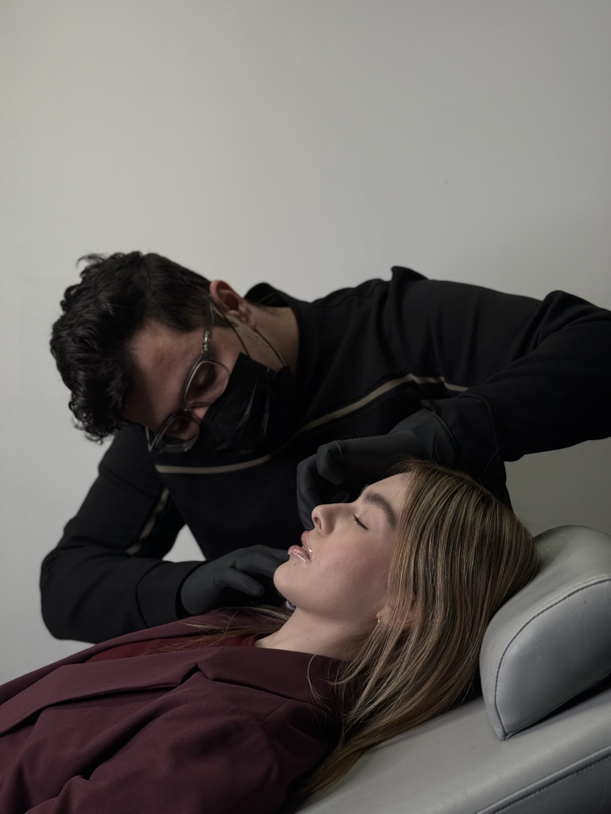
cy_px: 407
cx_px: 306
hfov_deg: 30.3
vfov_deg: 39.7
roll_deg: -0.4
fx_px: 1130
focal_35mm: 48
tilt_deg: -3.0
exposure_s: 1/196
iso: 50
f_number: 1.78
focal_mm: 6.76
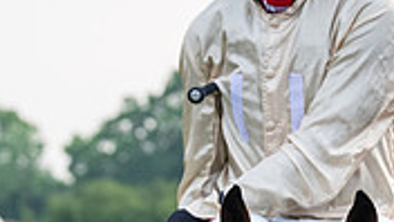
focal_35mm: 302
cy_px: 270
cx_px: 386
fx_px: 3155
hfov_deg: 7.1
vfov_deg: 4.0
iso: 800
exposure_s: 1/1250
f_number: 4
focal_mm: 70
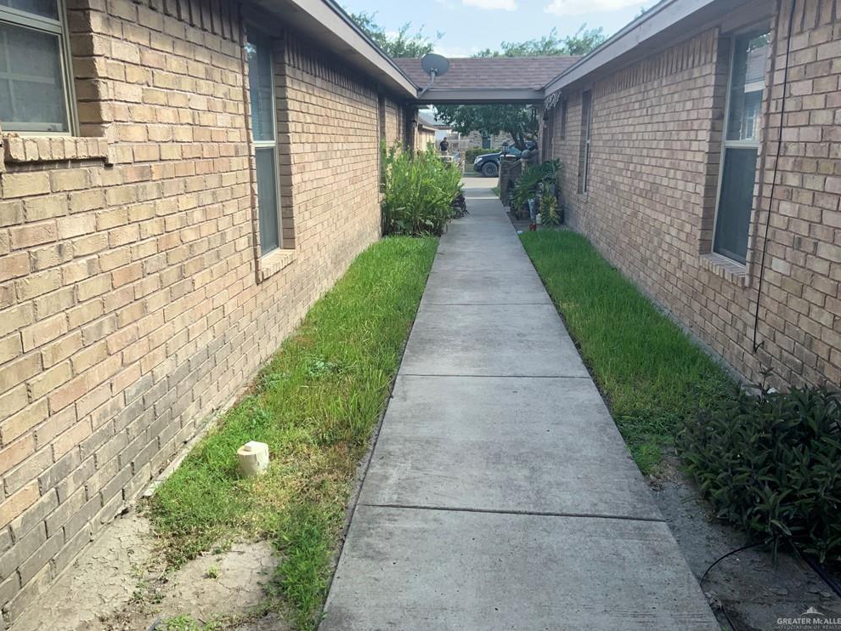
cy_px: 313
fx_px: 729
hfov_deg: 60.0
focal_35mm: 30
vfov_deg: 46.8
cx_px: 420
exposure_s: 1/428
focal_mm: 3
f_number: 1.8
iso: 16
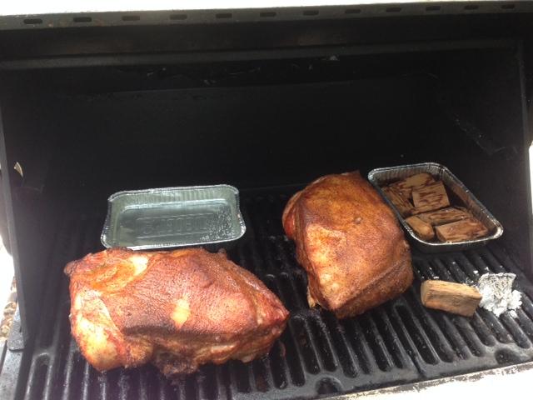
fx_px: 508
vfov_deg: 42.9
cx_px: 266
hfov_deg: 55.4
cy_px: 200
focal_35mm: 33
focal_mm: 4.12
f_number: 2.4
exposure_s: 1/120
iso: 100
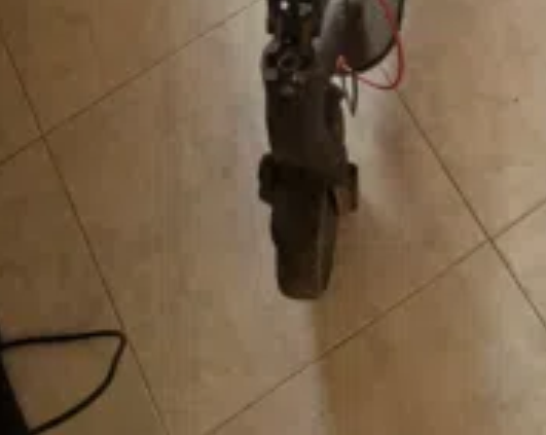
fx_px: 855
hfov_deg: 35.0
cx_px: 379
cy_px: -105
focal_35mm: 53
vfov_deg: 25.3
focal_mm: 6.76
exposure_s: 1/41
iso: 800
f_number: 1.78
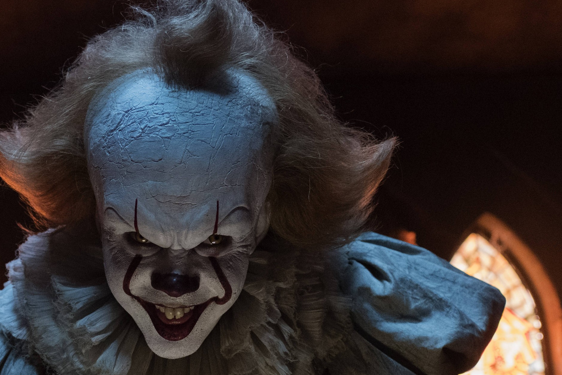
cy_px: 325
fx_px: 703
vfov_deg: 28.9
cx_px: 175
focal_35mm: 45
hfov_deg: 42.8
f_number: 2.2
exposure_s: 1/125
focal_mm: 16
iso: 3200
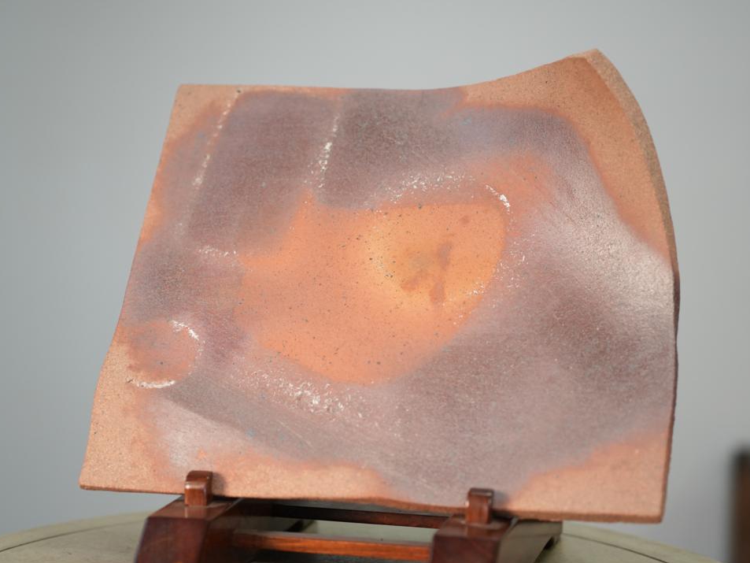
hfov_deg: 21.1
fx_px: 2015
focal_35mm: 93
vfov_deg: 15.9
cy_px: 284
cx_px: 394
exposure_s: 1/640
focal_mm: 85
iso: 2000
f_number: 2.8
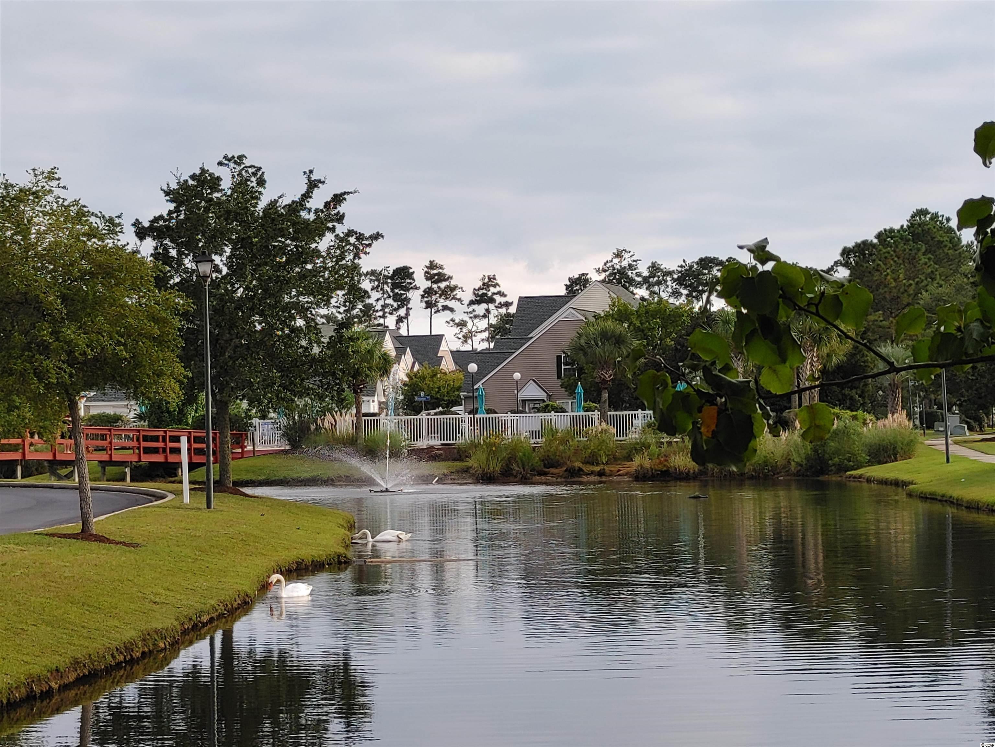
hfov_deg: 20.4
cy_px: 374
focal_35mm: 96
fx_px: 2759
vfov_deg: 15.4
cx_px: 498
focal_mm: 5.58
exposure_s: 1/290
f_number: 1.8
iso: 50
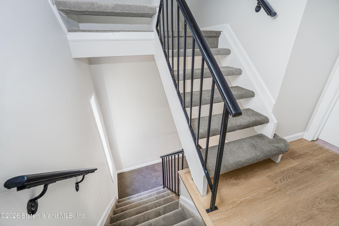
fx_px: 151
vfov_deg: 73.7
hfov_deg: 96.7
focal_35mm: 16
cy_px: 113
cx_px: 170
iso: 50
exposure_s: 1/30
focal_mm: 16
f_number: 4
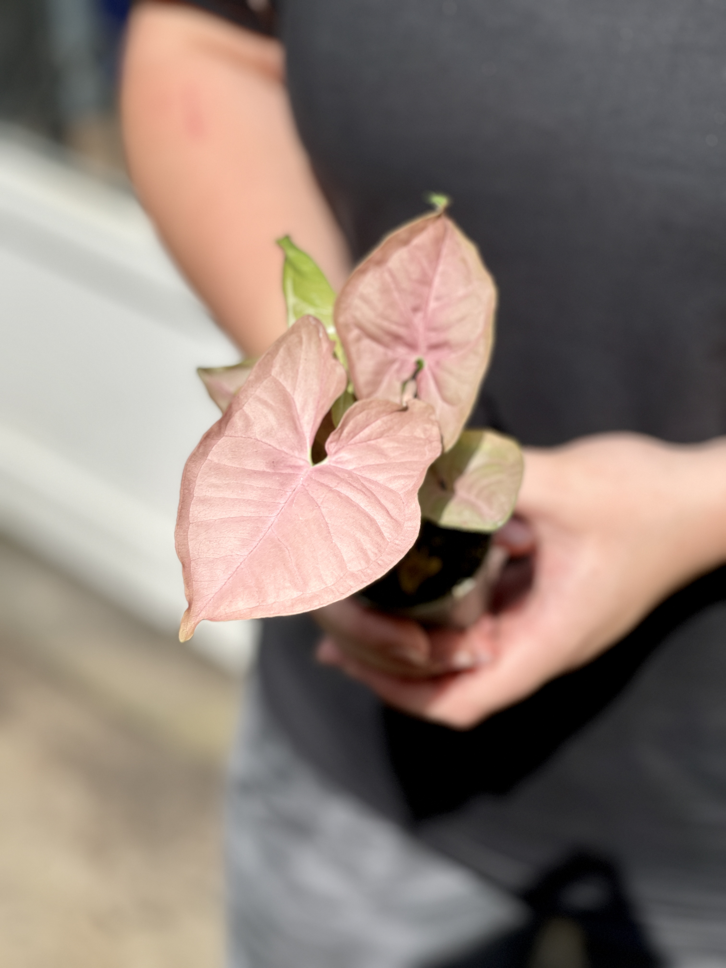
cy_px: 484
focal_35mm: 64
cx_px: 363
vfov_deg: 30.3
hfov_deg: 22.9
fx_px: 1790
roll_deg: +0.9
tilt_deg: -34.9
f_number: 2.2
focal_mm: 7.5
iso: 32
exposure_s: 1/1340
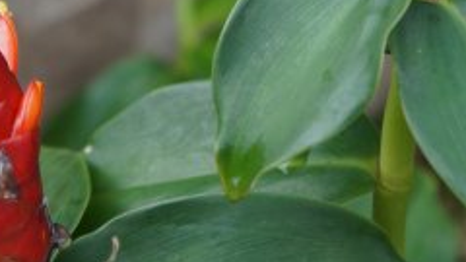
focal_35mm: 120
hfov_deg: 17.9
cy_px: -18
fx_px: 1483
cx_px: 223
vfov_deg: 10.0
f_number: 4
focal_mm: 30
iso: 125
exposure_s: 1/160
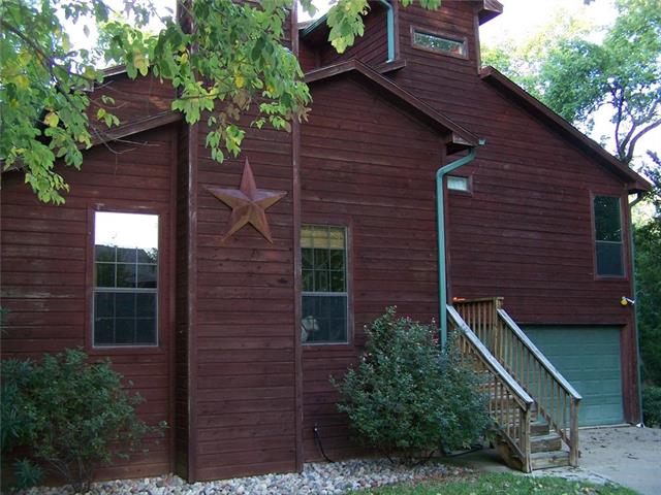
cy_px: 248
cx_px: 330
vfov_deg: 37.7
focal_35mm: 38
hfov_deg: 49.0
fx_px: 726
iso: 160
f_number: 2.8
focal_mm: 6.3
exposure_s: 1/60
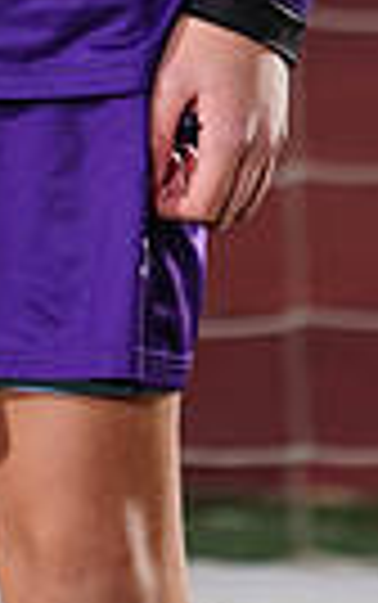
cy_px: -576
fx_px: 28931
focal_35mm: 1759
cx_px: 61
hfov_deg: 0.7
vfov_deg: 1.2
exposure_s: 1/200
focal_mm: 400
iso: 200
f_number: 7.1
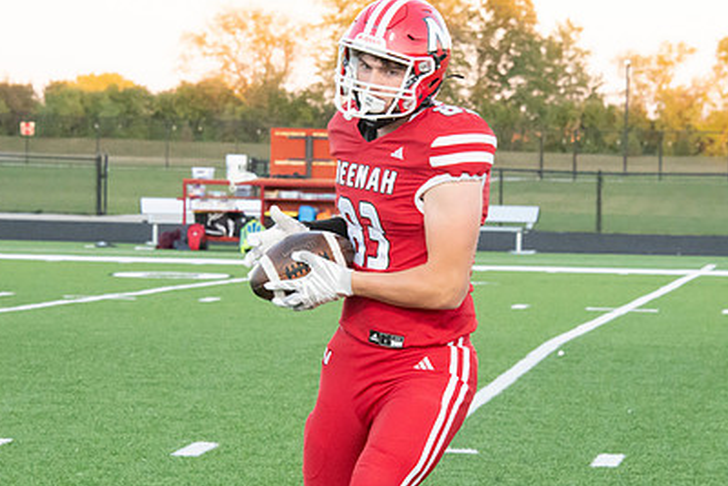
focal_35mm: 196
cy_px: 281
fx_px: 3965
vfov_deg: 7.0
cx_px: 442
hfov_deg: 10.5
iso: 8000
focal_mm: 122
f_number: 9
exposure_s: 1/400
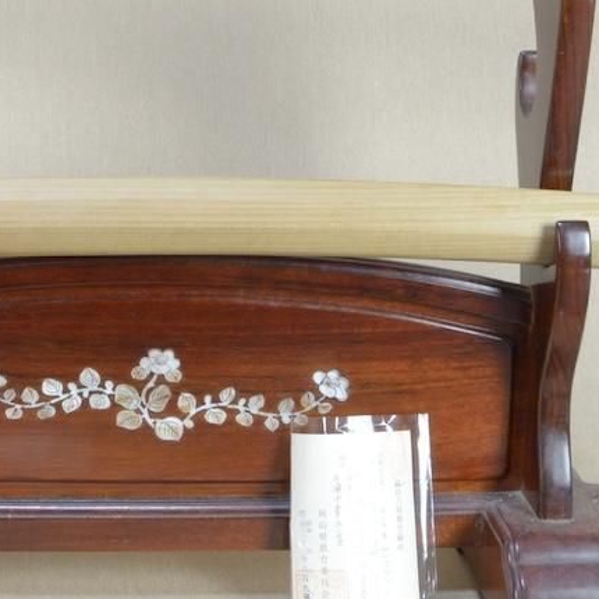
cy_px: -9
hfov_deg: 20.7
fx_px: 1625
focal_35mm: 83
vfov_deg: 20.2
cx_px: 157
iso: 400
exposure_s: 1/1.6
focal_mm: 20
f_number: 11
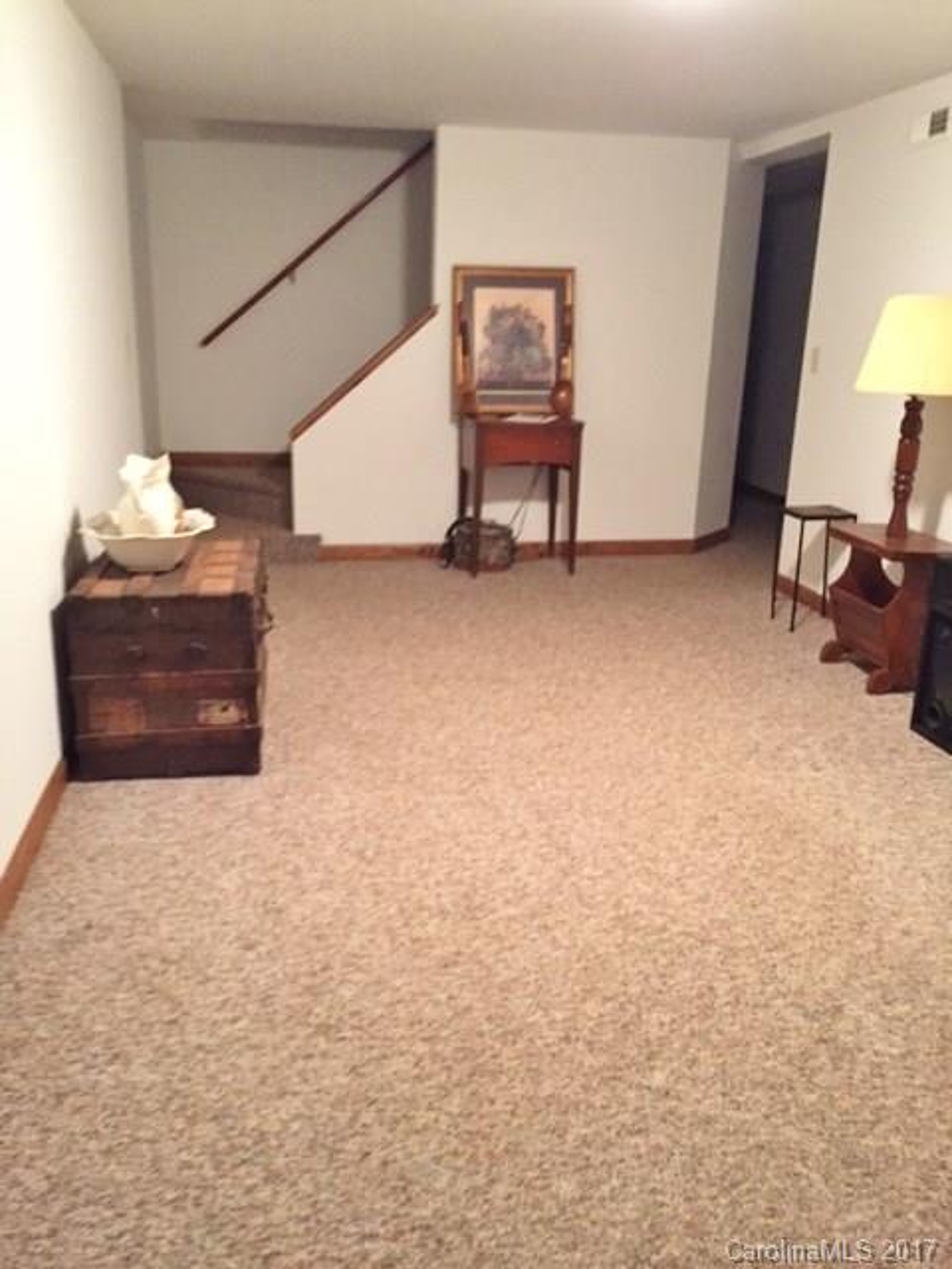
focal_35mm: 29
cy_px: 634
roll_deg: -3.5
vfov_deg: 61.7
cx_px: 476
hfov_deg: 48.2
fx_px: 1063
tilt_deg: -17.2
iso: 320
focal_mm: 4.15
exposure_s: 1/15
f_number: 2.2
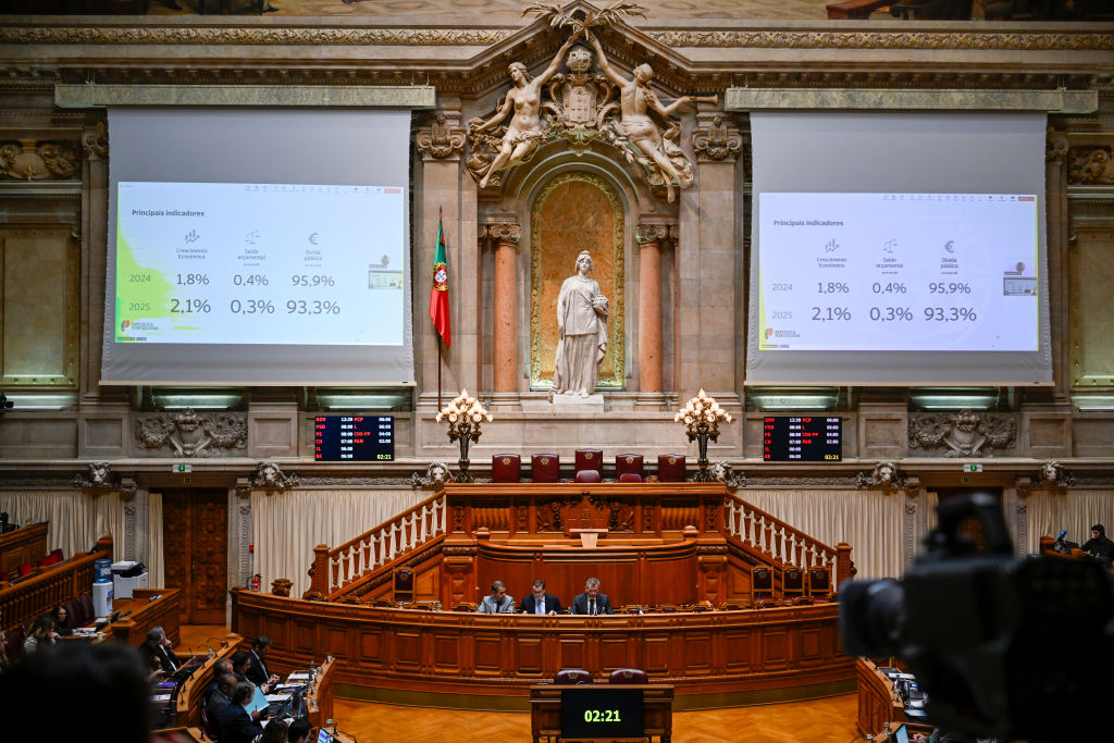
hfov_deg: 54.4
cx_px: 557
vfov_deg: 37.9
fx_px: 1083
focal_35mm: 35
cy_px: 372
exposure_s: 1/320
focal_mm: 35
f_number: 2.5
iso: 1250
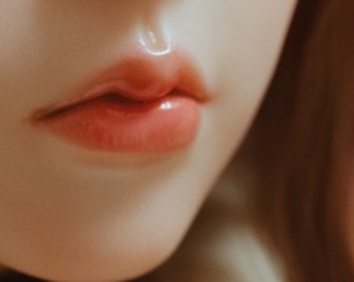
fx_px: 2658
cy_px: -3
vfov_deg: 6.1
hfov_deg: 7.6
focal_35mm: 254
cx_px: 67
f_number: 2.8
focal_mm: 50
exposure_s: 1/80
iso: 1600
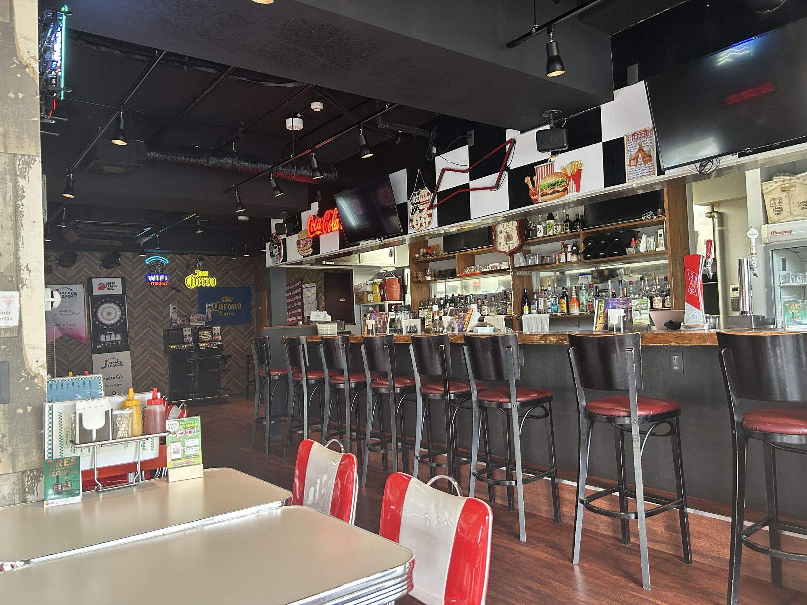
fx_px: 606
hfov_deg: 67.3
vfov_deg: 53.1
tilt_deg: +2.6
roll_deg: +2.7
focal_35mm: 26
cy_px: 302
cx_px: 404
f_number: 1.5
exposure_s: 1/50
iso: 250
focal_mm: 5.7
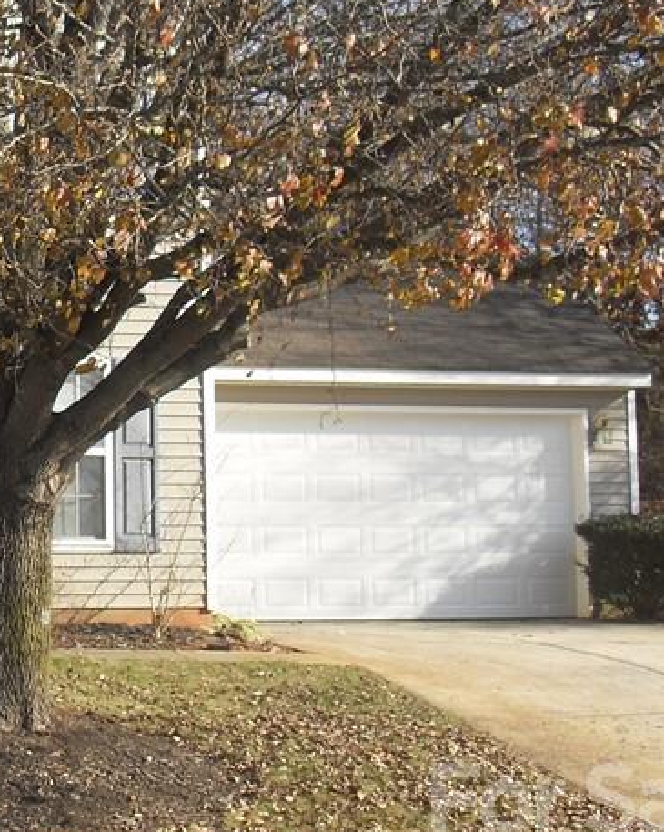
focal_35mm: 81
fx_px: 1992
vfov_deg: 23.5
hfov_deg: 18.0
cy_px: 328
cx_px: -135
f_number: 8.9
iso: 80
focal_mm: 6.3
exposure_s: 1/60
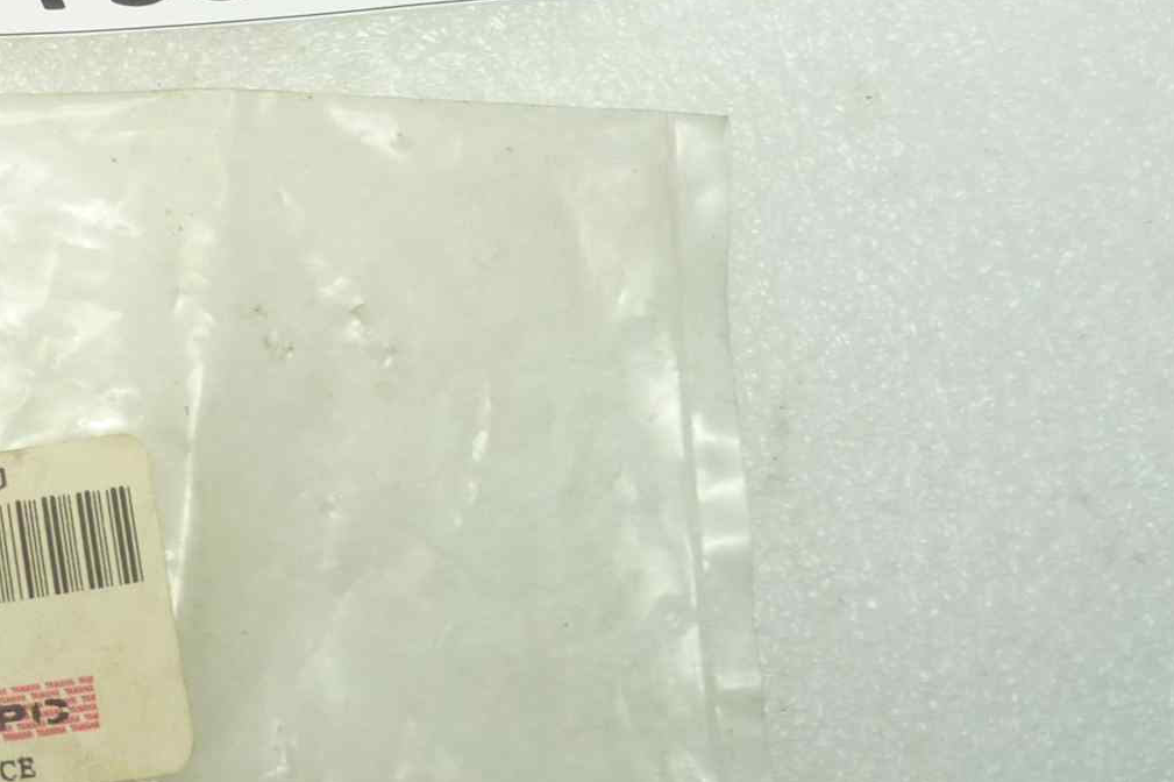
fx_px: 2152
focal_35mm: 66
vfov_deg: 20.5
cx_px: -151
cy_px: 248
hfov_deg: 27.6
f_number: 3.3
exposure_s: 1/15
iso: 80
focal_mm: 4.1
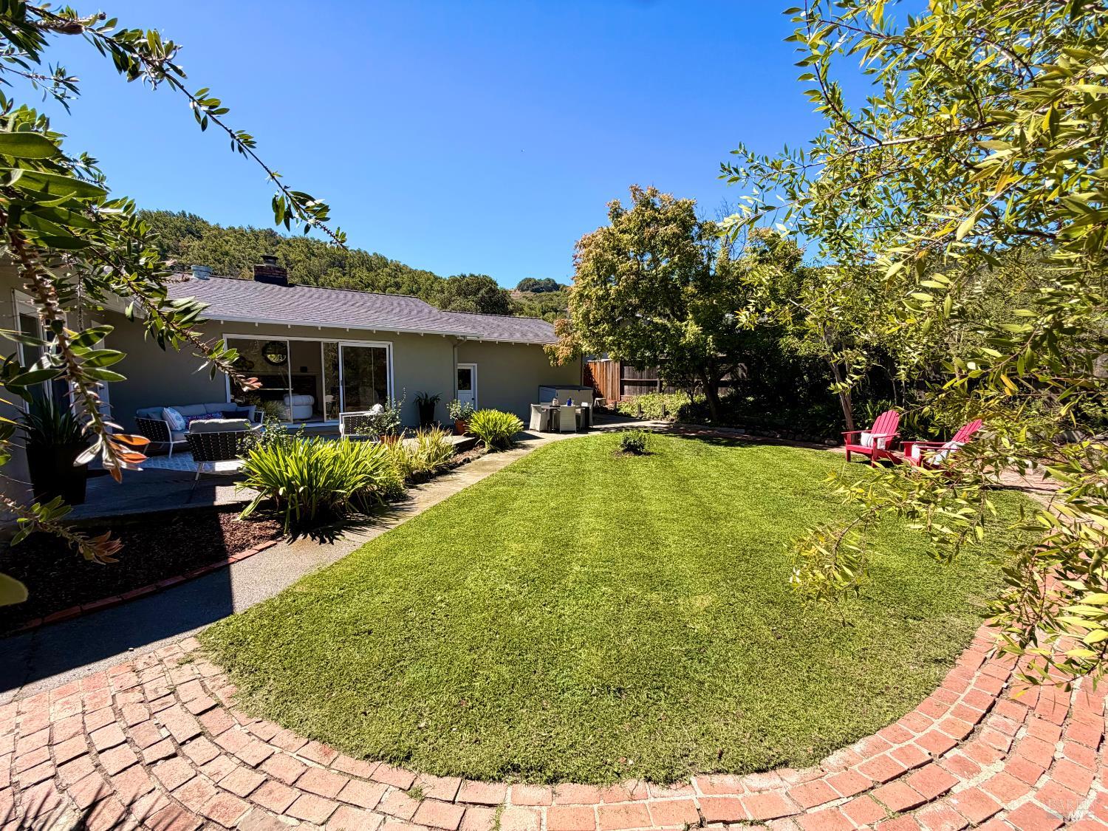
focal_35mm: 14
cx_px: 554
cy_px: 416
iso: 40
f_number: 2.2
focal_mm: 2.22
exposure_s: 1/751
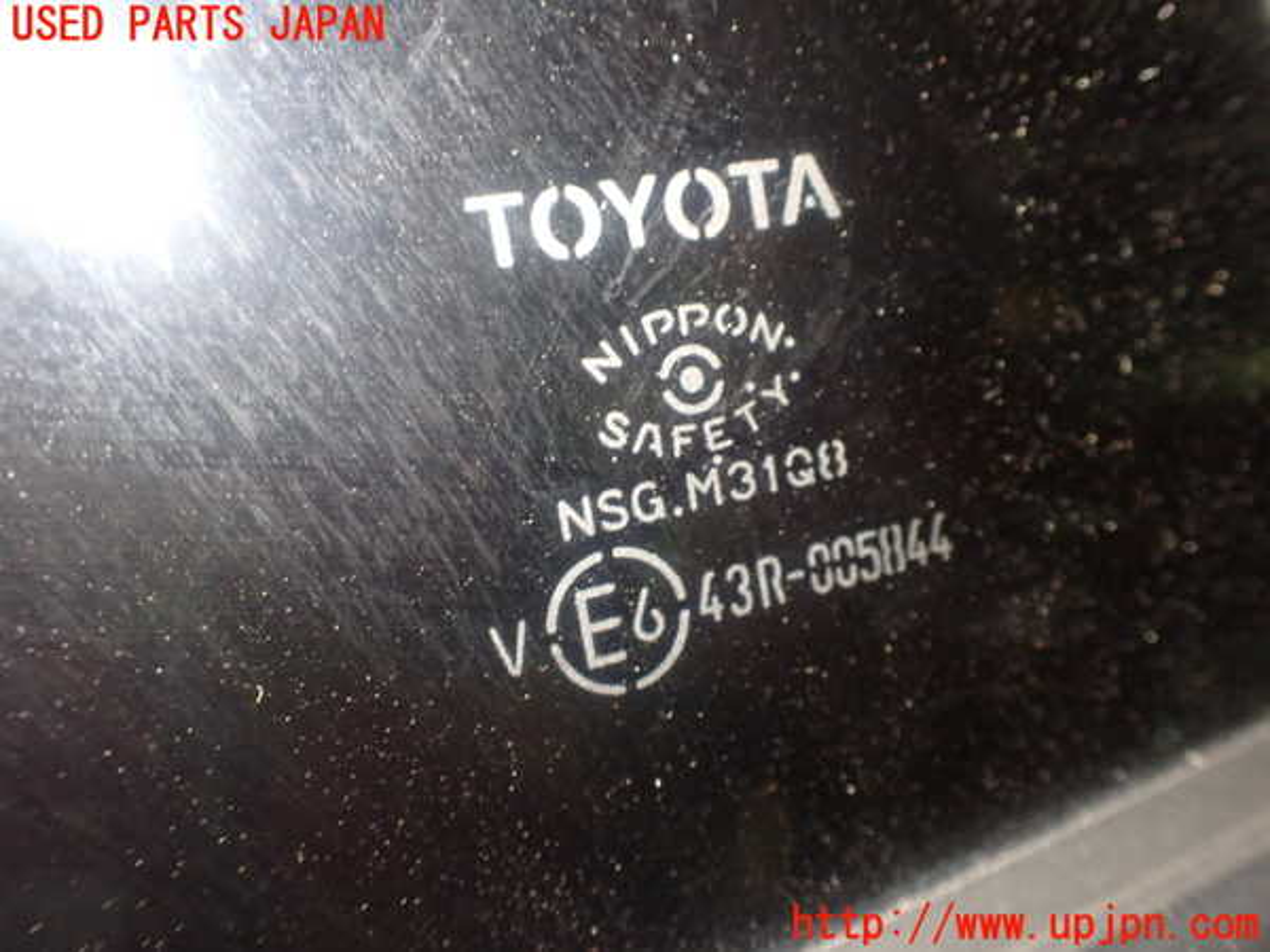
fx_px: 1101
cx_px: 635
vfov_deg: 46.8
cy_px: 476
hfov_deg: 60.0
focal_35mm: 30
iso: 800
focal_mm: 5.4
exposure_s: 1/20
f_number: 2.3
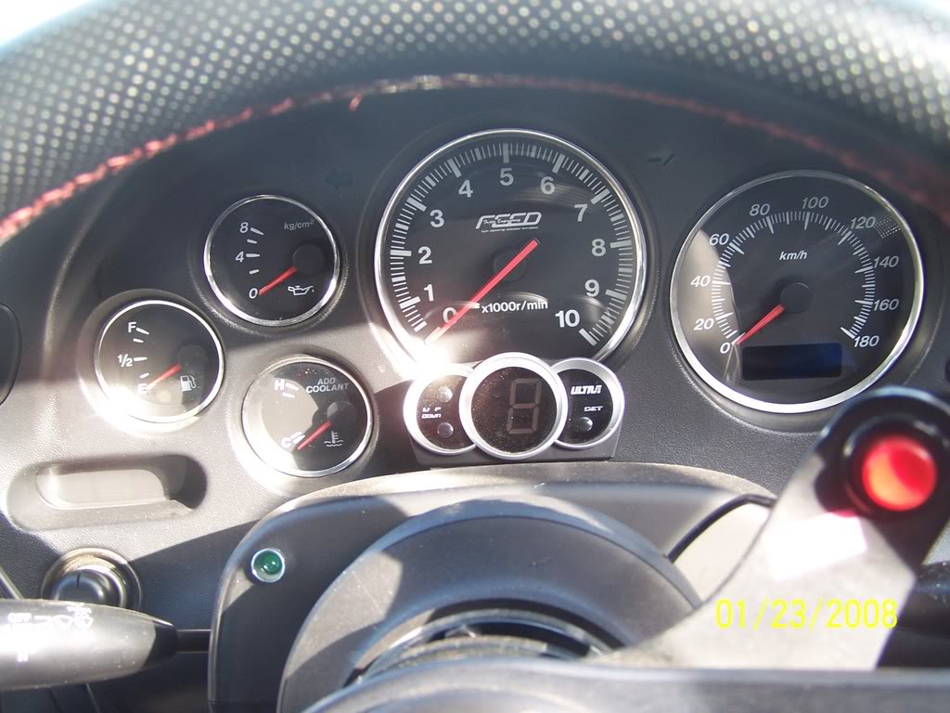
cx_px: 475
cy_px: 356
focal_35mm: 43
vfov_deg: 33.6
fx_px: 1180
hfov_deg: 43.9
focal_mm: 7.1
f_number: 2.9
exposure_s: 1/45
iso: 80
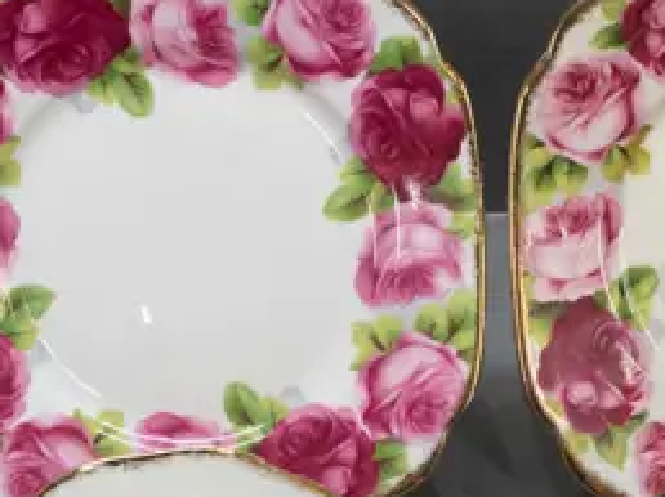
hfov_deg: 13.0
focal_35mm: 151
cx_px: 516
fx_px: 2898
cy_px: 453
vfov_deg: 9.8
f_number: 5.6
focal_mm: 19
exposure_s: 1/250
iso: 3200
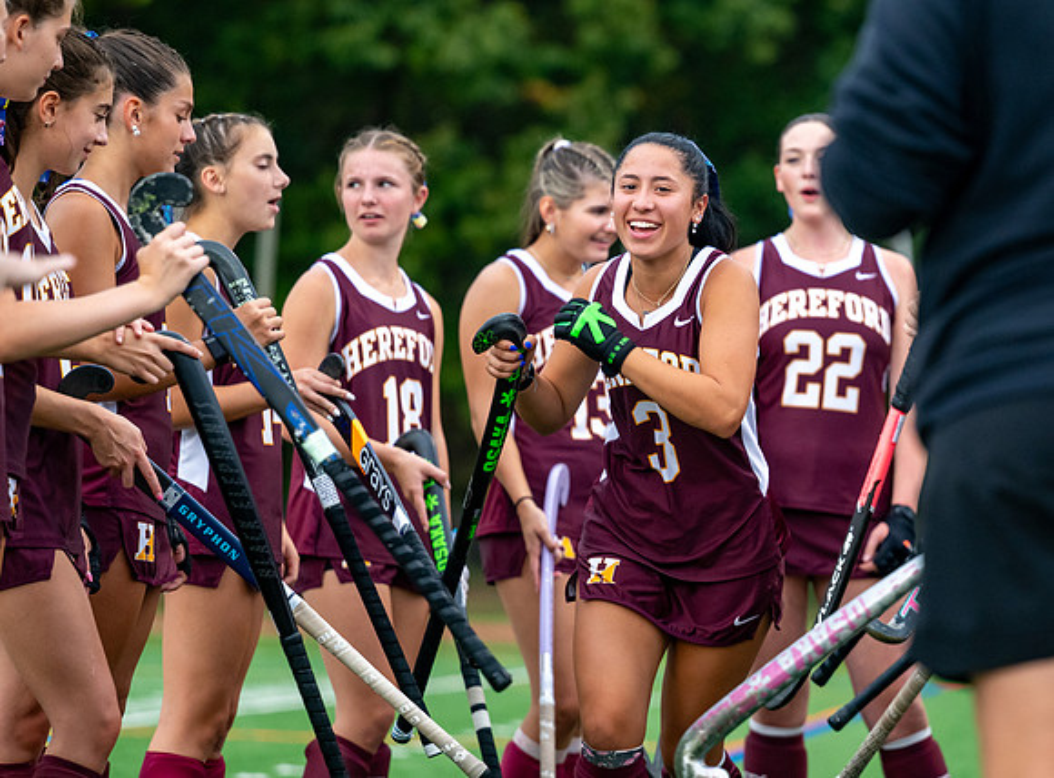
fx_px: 5768
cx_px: 700
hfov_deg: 10.4
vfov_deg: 7.7
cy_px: 368
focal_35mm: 191
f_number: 2.8
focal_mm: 125
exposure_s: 1/1000
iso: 1600
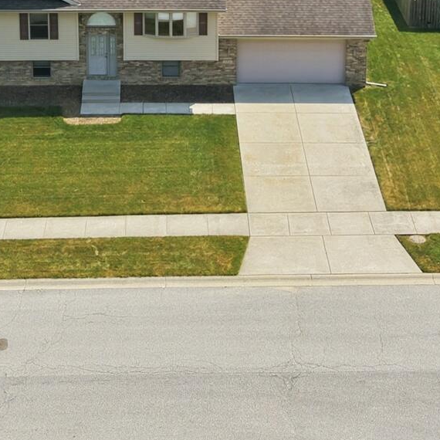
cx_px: 154
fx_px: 1337
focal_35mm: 93
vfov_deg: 17.6
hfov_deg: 18.6
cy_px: -122
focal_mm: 8.7
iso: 340
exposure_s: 1/8000
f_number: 1.8
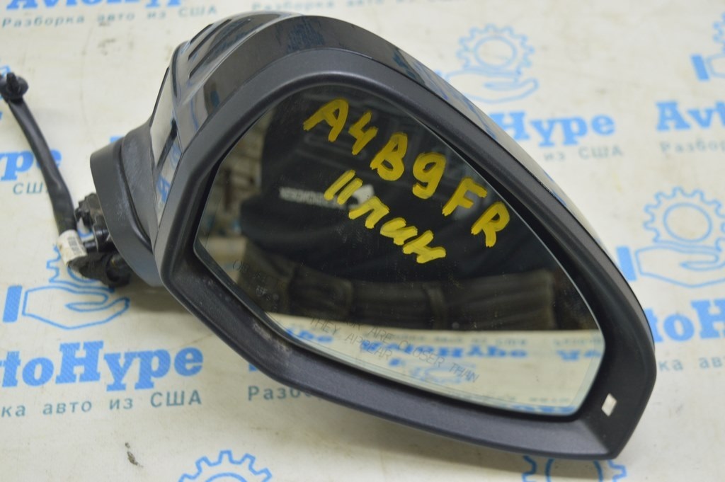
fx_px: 936
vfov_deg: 28.9
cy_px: 241
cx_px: 362
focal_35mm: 46
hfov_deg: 42.4
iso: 400
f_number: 5.6
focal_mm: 31
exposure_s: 1/20
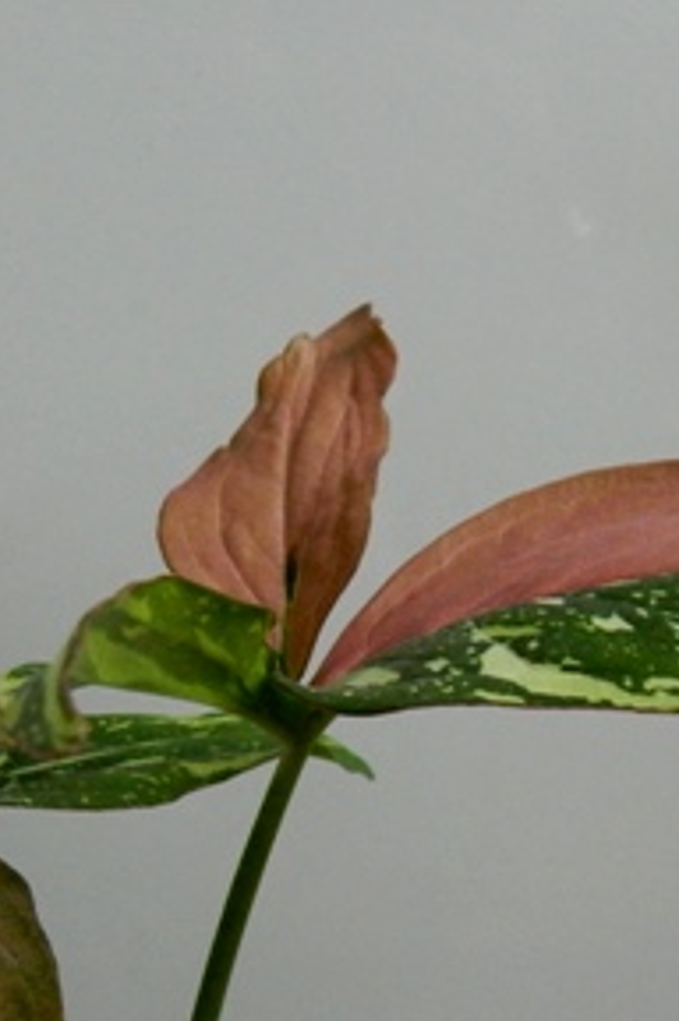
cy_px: 899
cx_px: 301
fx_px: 1645
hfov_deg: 23.3
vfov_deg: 32.9
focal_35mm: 58
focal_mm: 4
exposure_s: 1/40
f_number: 3
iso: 400
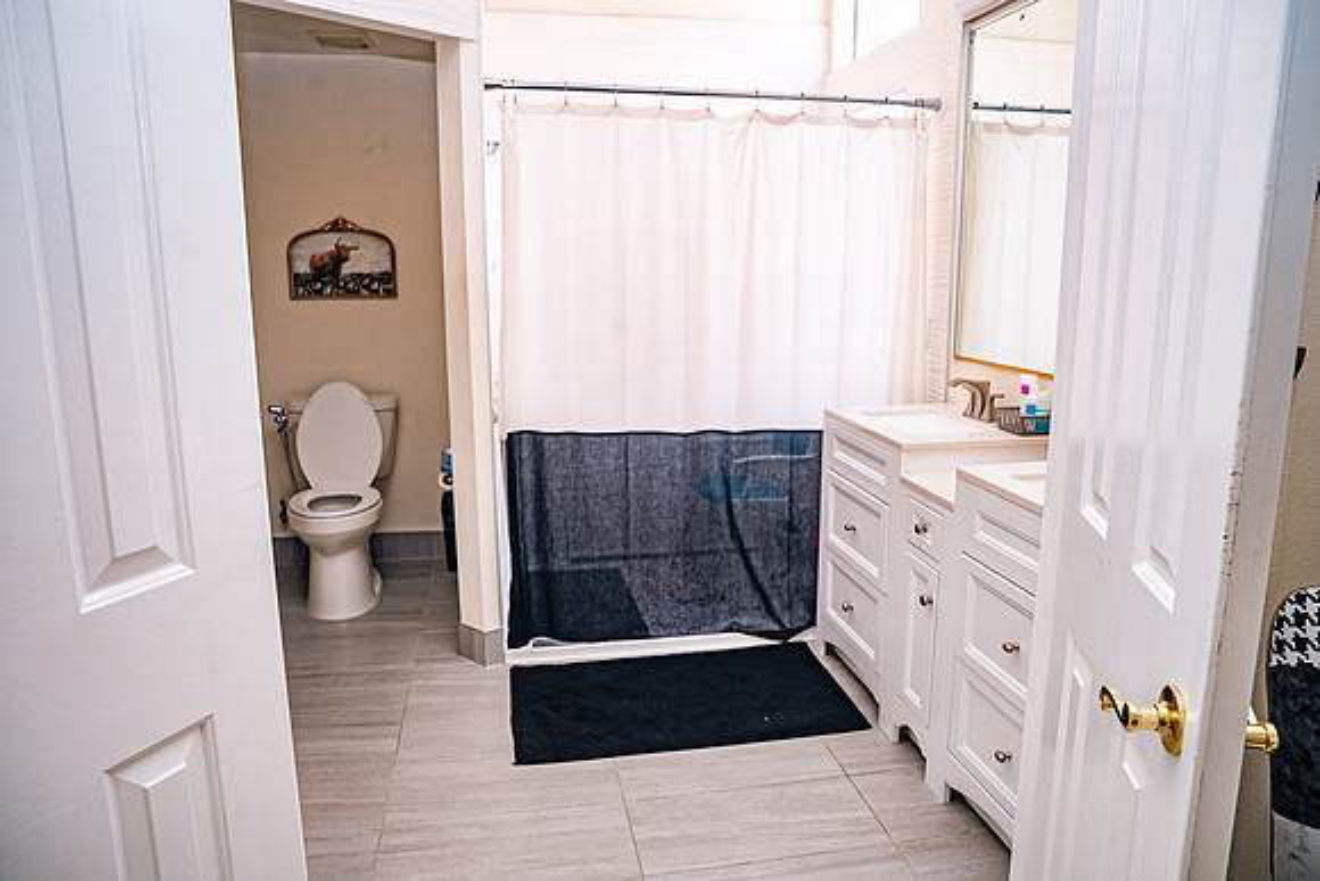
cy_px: 440
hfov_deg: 73.7
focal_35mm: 24
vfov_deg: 53.2
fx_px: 880
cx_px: 660
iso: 640
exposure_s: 1/100
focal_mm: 24
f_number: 5.6
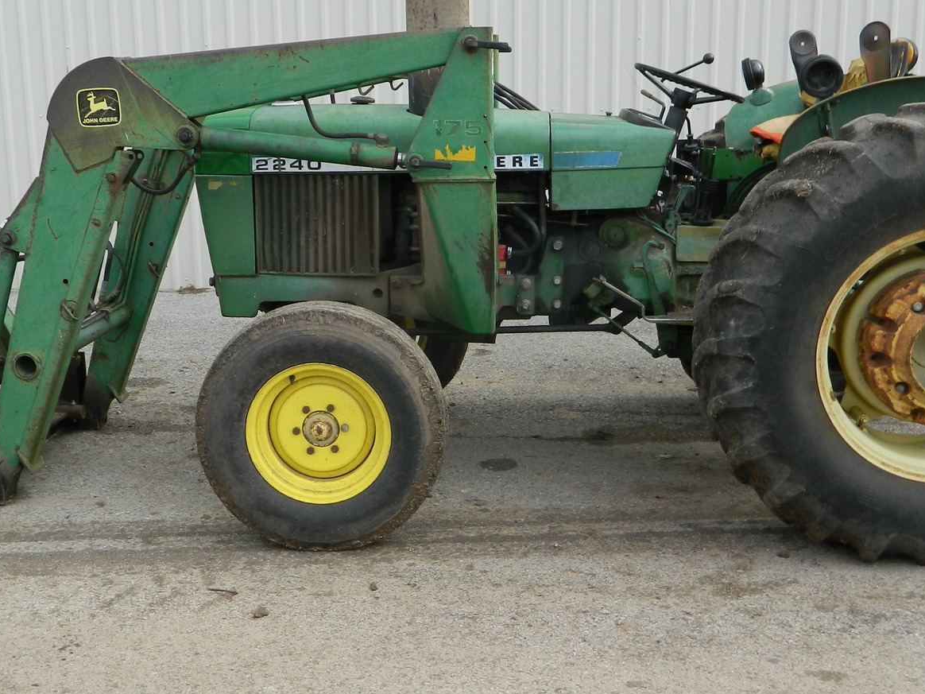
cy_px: 343
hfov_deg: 42.9
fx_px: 1176
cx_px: 439
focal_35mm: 44
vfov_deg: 32.9
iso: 80
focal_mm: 4.5
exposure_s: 1/400
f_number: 3.1
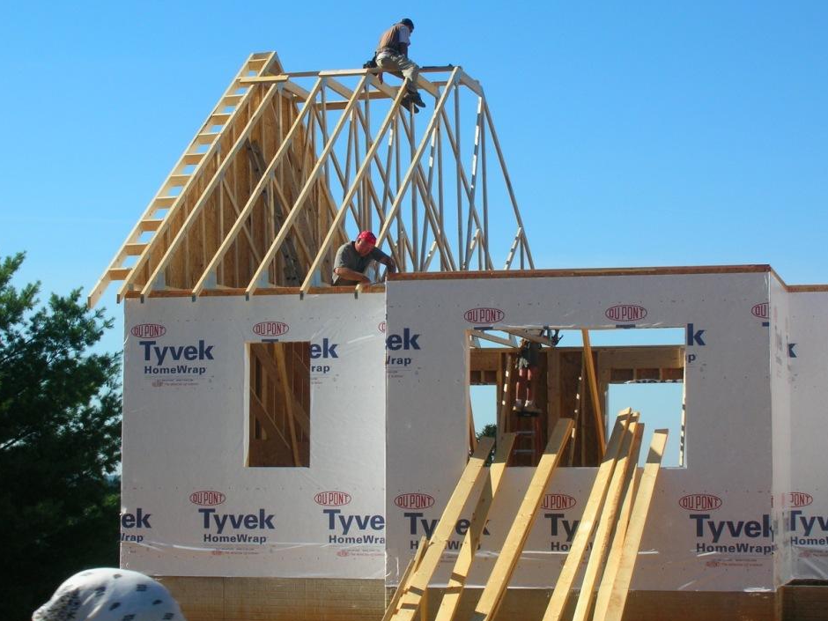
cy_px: 294
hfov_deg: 23.0
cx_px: 418
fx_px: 2033
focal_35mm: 85
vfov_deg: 17.4
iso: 50
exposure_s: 1/184
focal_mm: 13
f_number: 6.9
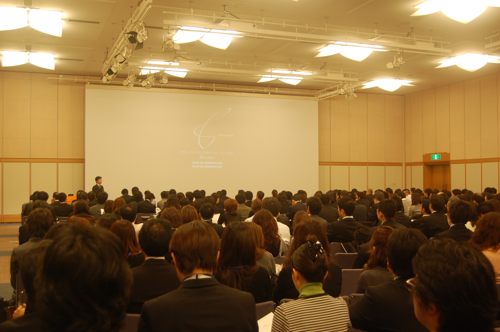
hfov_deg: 46.4
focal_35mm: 42
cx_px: 250
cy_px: 166
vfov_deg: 31.8
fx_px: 583
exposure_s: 1/30
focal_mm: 28
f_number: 4.2
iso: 400
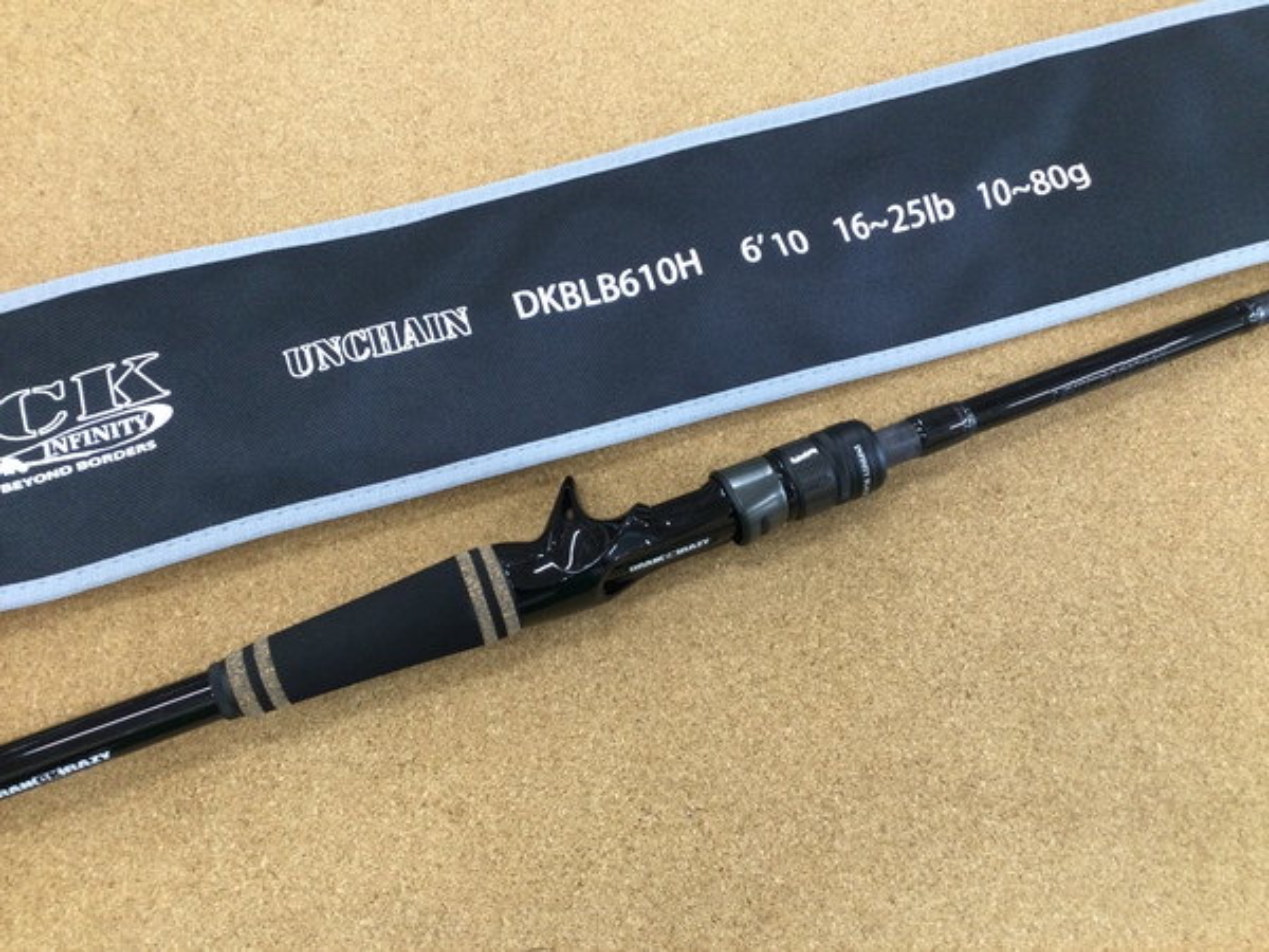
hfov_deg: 58.4
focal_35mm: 31
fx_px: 1136
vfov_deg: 45.4
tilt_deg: -74.8
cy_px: 476
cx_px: 634
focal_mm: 3.3
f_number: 2.4
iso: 50
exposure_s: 1/30
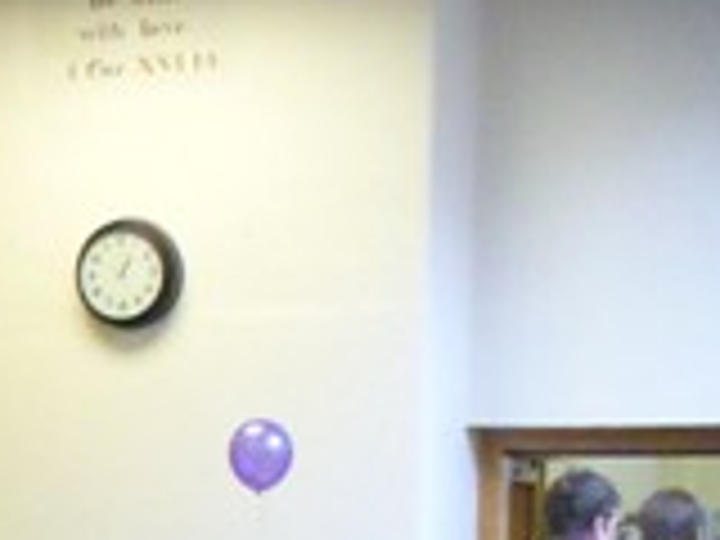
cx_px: -639
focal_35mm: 148
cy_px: 1066
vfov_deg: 9.4
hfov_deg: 12.1
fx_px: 3078
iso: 400
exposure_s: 1/60
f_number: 2.8
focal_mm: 6.1
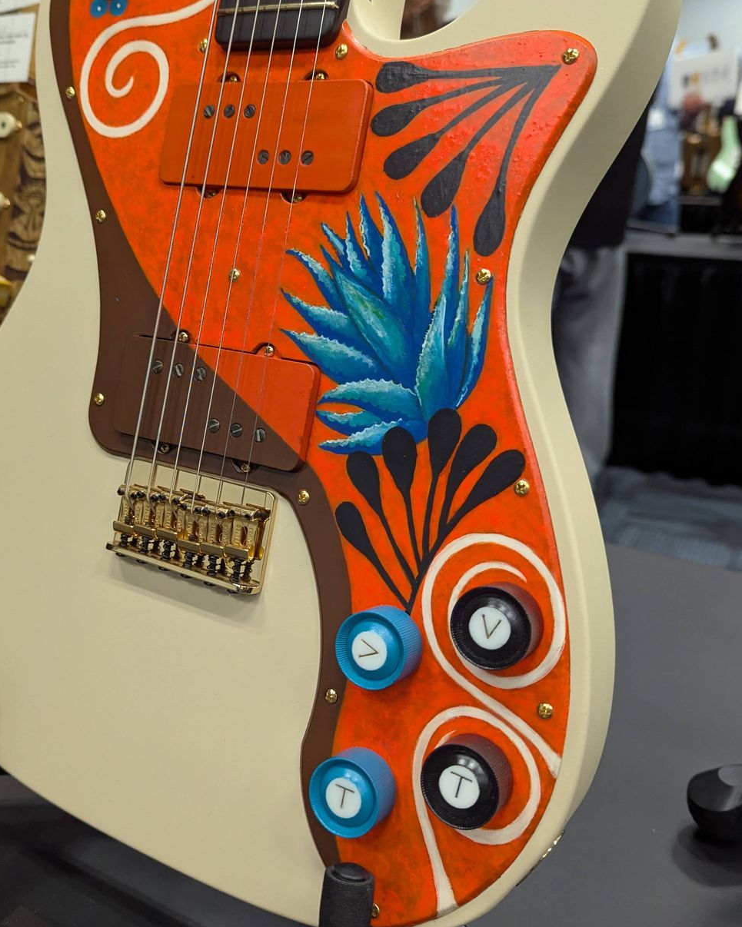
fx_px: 851
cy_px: 421
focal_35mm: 31
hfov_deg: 46.9
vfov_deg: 57.1
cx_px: 299
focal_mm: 6.81
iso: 906
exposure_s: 1/117
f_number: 1.85
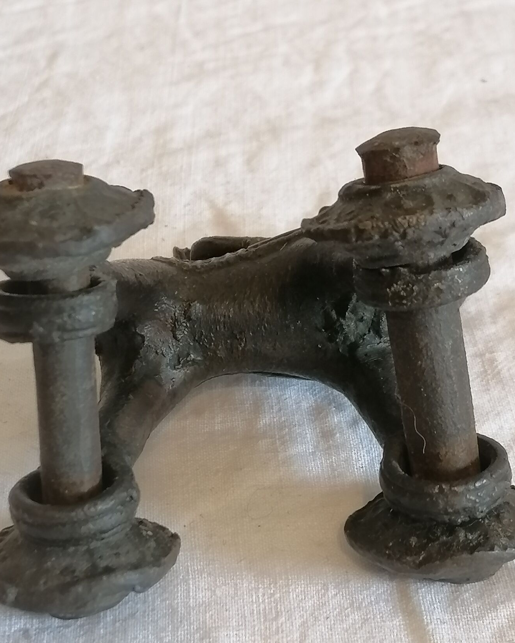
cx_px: 252
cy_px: 347
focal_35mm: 83
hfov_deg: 18.5
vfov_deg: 23.0
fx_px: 1581
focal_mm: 5.4
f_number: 1.8
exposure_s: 1/33.3
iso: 80
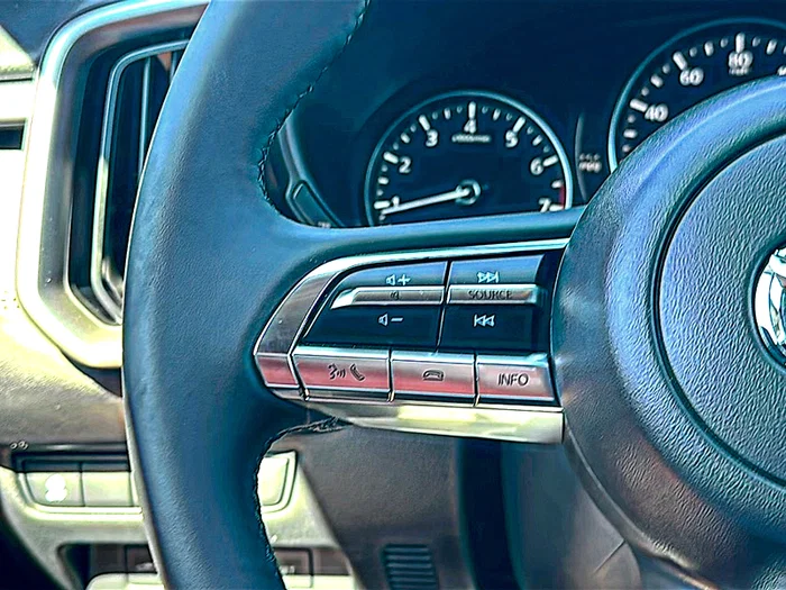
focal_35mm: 45
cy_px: 295
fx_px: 1022
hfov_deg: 42.1
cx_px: 393
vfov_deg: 32.2
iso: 80
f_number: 1.78
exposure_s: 1/81
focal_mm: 6.86
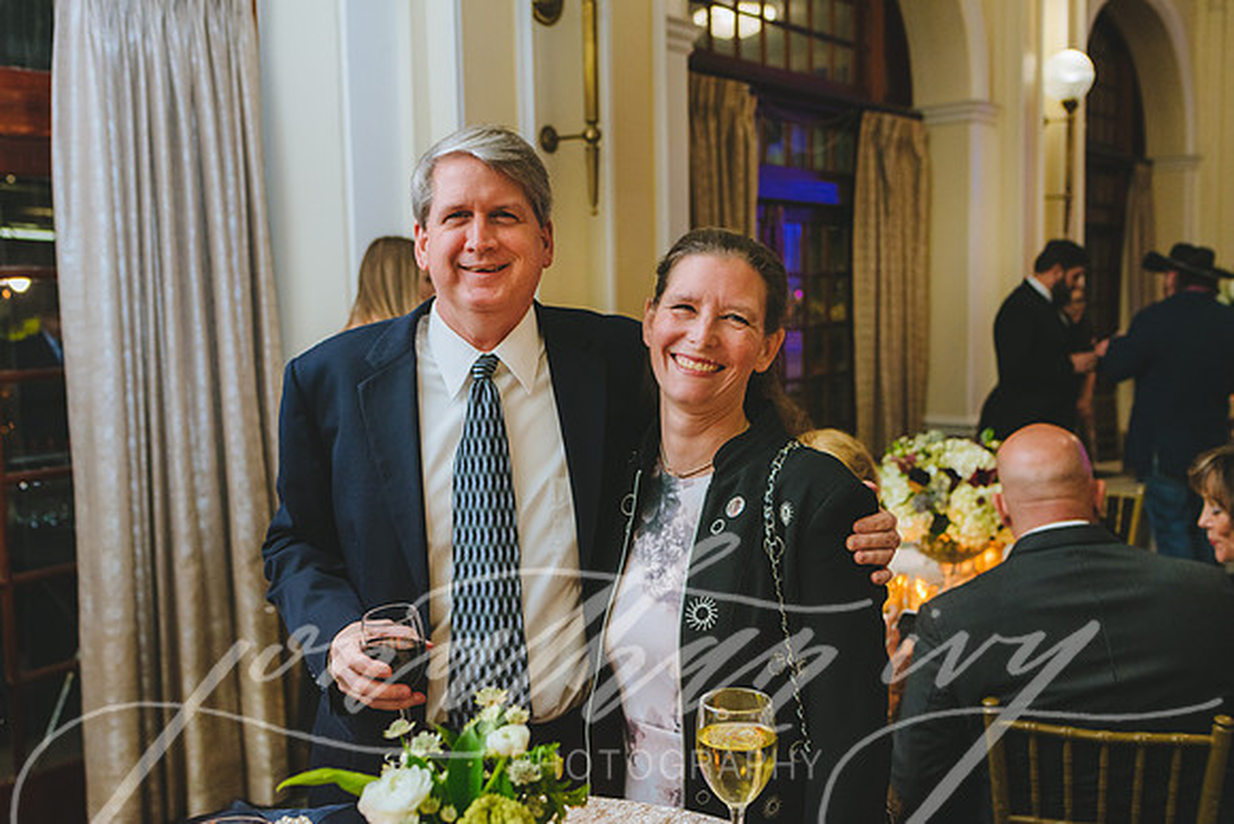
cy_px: 412
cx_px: 617
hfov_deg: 54.4
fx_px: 1200
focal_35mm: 35
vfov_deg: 37.9
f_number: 3.5
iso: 1600
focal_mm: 35
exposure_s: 1/160
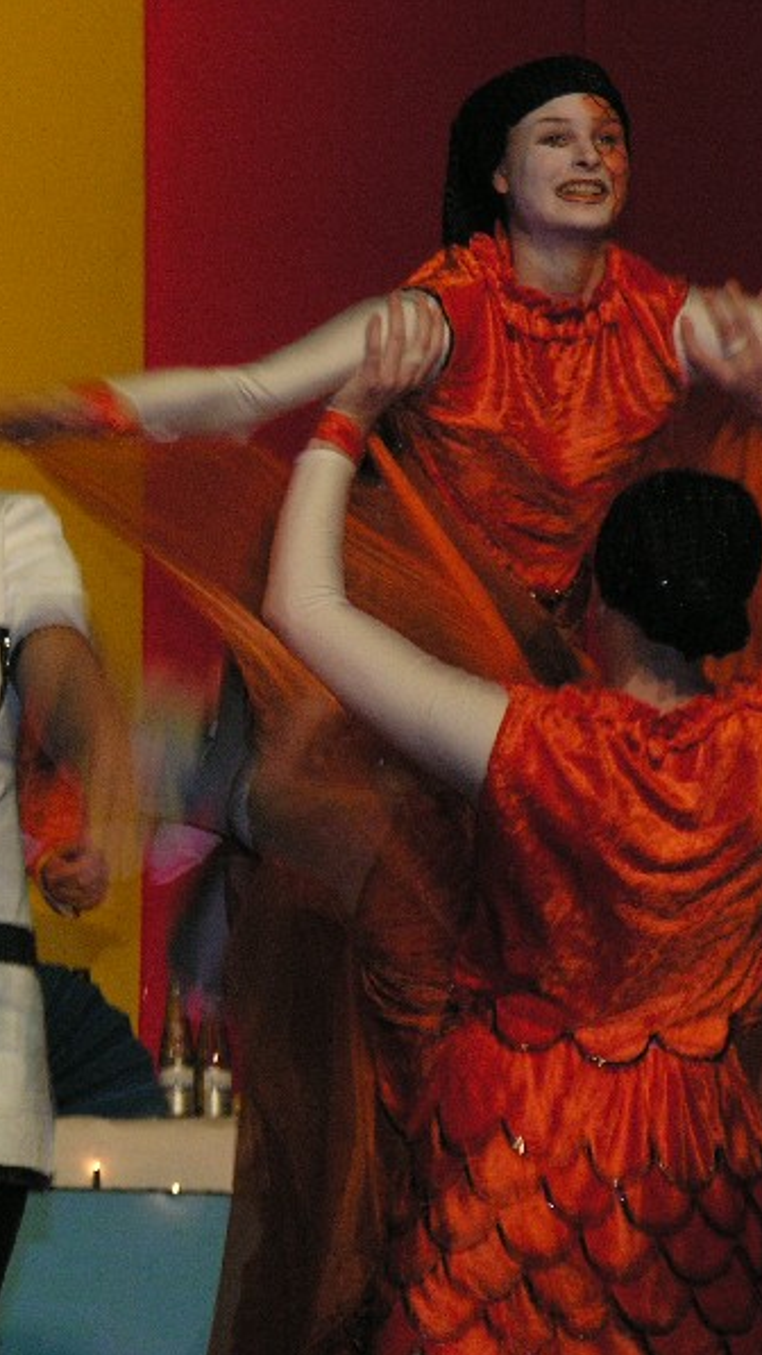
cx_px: -52
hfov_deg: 4.0
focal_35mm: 305
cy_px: 676
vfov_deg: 7.1
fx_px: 10951
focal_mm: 53.3
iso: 200
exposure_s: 1/30
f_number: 4.2
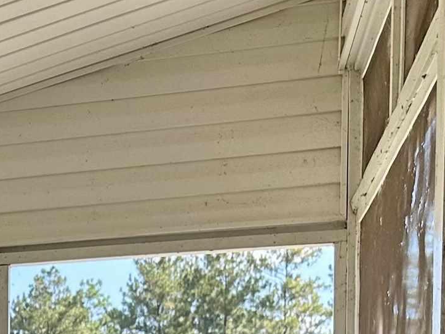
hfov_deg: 17.7
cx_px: -170
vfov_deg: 12.6
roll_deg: +1.6
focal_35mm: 102
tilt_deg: -5.9
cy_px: 685
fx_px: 1311
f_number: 1.78
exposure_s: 1/541
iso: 80
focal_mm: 6.86
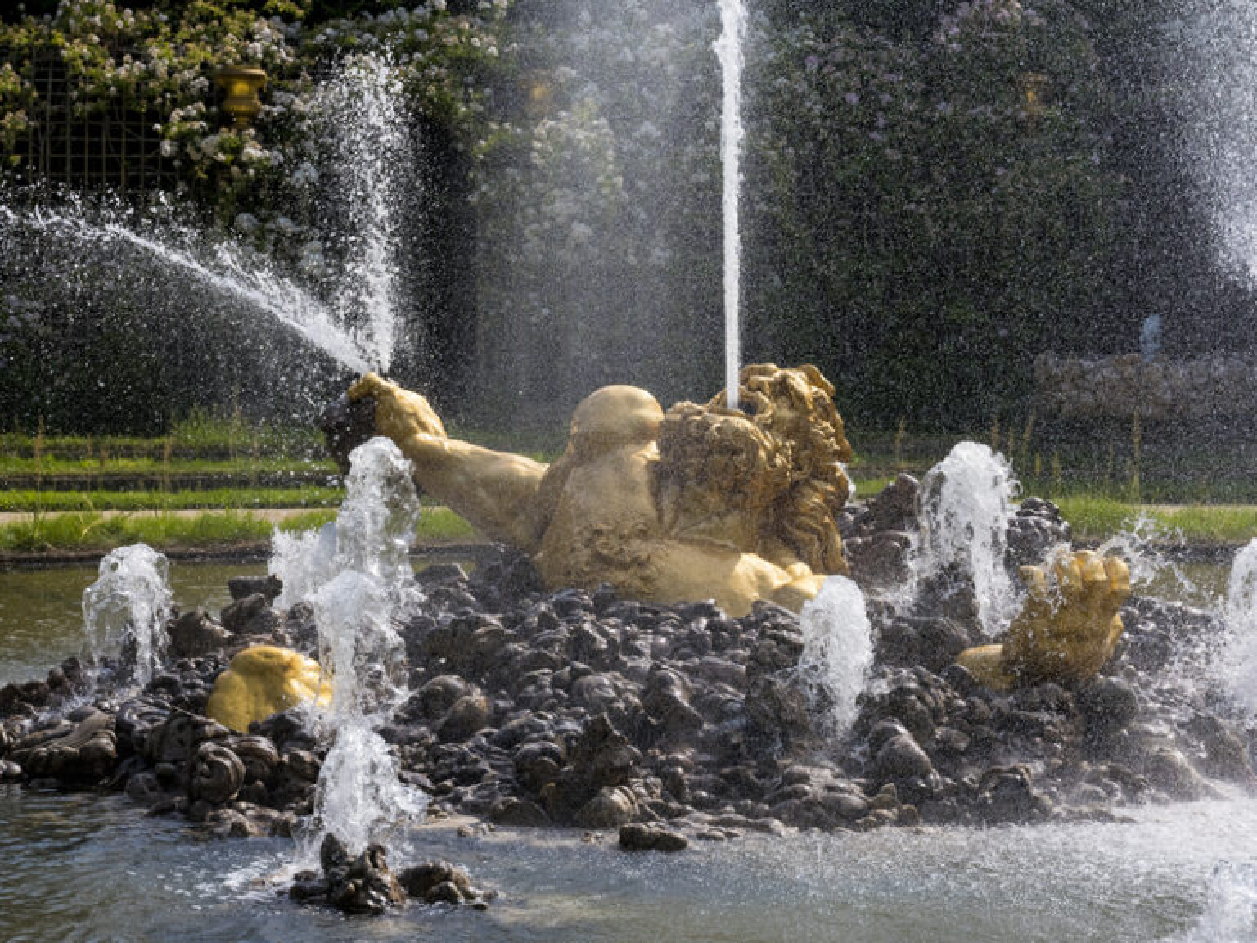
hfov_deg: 20.7
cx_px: 628
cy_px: 472
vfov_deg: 15.6
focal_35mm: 95
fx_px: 3450
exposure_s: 1/2000
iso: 1000
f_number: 9
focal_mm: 120
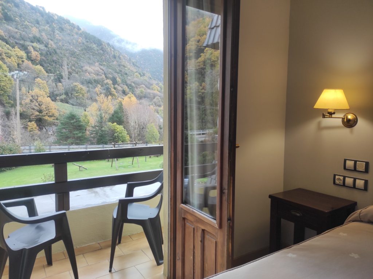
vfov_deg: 54.8
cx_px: 186
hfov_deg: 69.4
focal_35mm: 25
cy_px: 140
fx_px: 269
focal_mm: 5.43
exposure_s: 1/100
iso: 139
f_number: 1.89
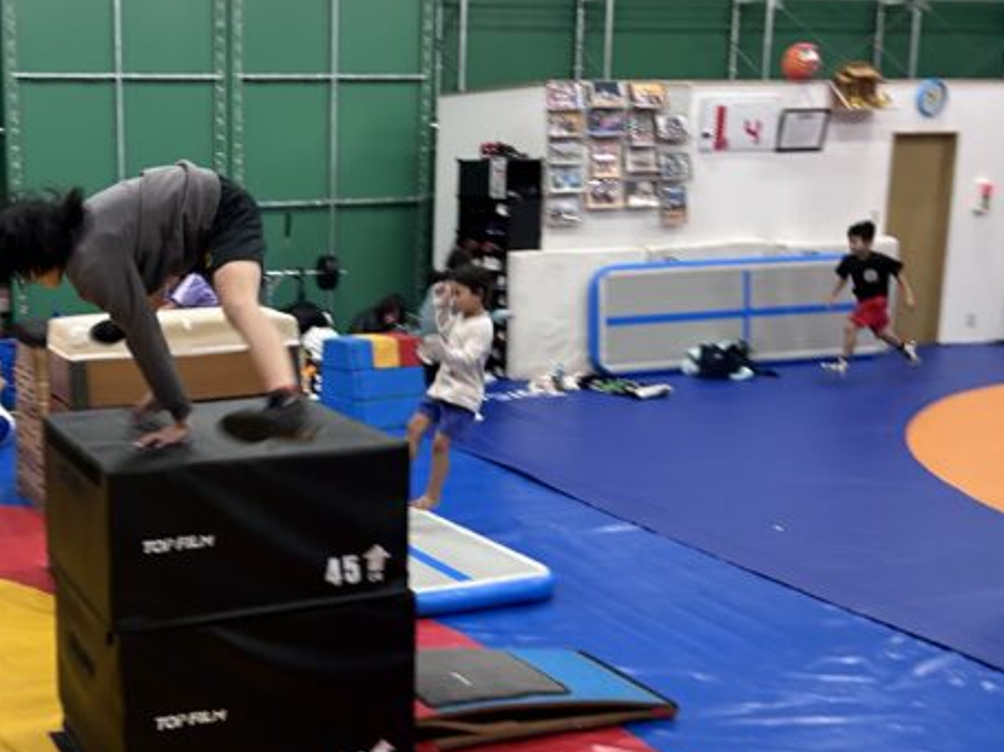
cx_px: 175
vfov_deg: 32.8
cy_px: 425
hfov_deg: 40.8
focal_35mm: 44
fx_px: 1275
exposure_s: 1/60
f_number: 1.5
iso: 200
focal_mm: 5.7
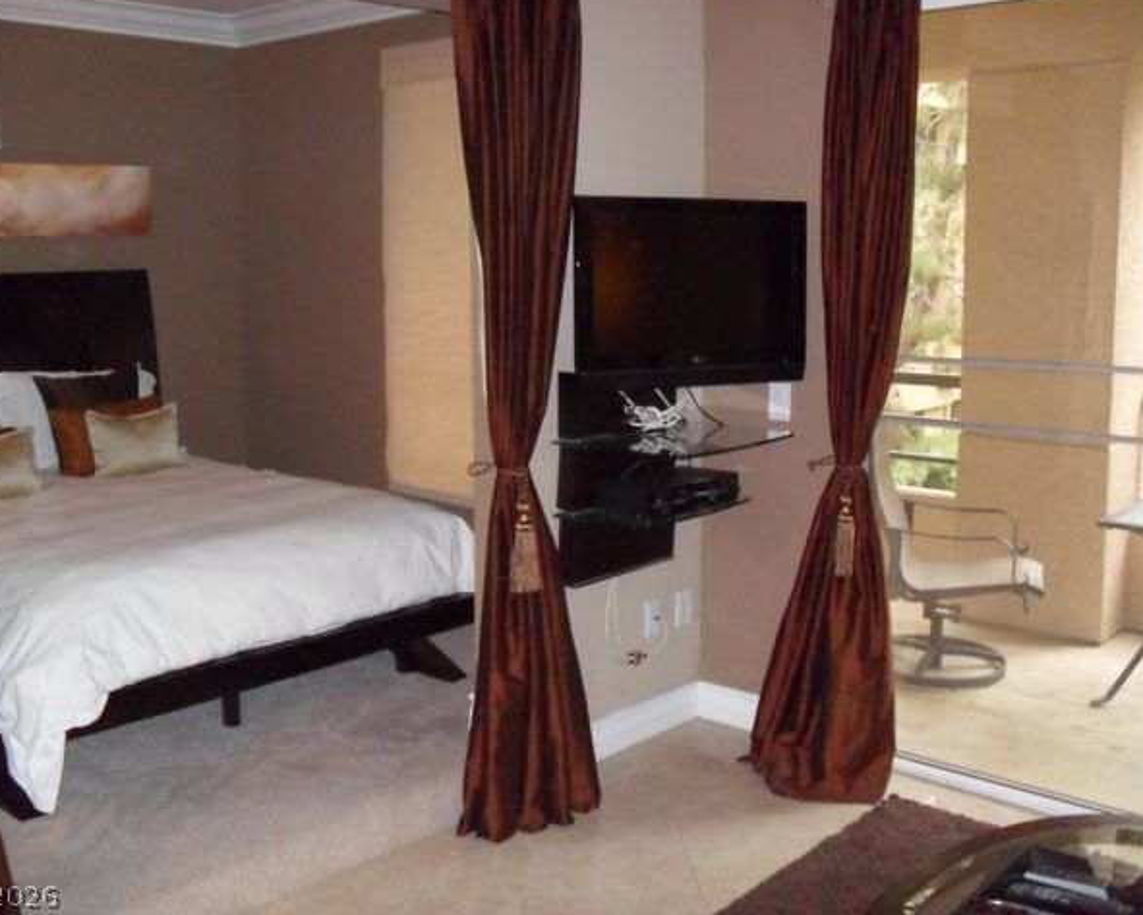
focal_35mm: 37
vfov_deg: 40.1
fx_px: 1252
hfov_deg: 49.1
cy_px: 453
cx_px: 543
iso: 480
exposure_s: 1/45
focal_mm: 6.3
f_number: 3
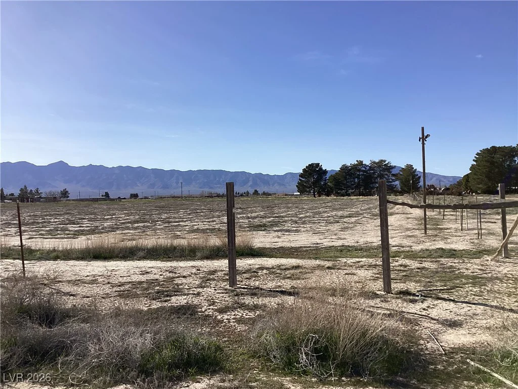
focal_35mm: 31
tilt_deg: +1.2
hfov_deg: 58.4
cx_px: 259
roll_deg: +0.1
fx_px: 464
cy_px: 194
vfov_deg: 45.4
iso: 25
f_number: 2.4
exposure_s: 1/2469
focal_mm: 3.3
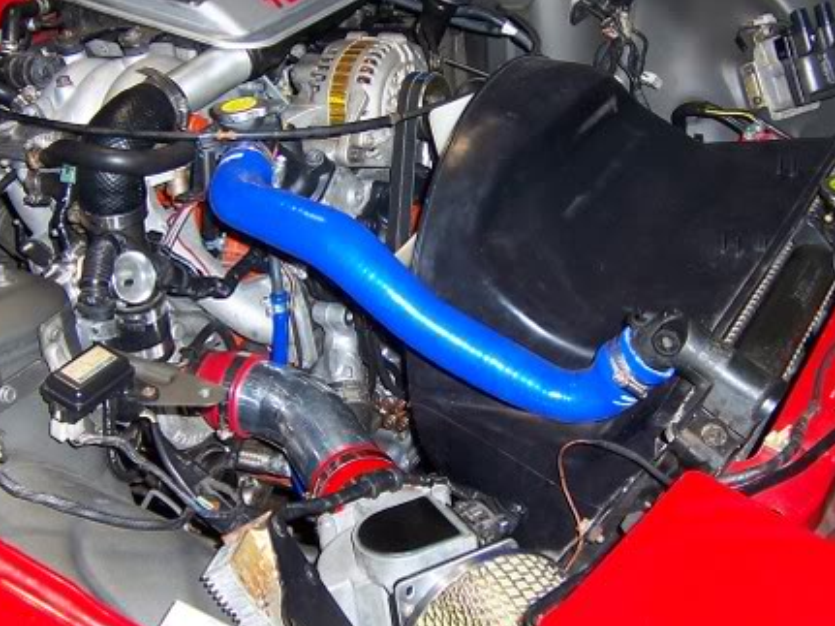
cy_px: 275
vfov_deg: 29.6
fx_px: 1182
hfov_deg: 38.9
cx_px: 374
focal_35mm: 49
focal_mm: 5.5
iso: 80
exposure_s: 1/60
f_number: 2.8
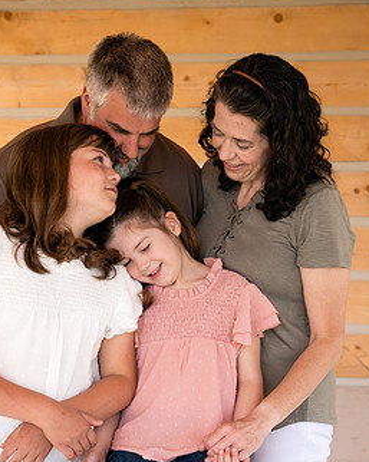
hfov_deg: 15.7
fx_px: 1340
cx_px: 166
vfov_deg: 19.6
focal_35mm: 98
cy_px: 261
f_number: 5.6
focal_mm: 56
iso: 250
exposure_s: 1/250
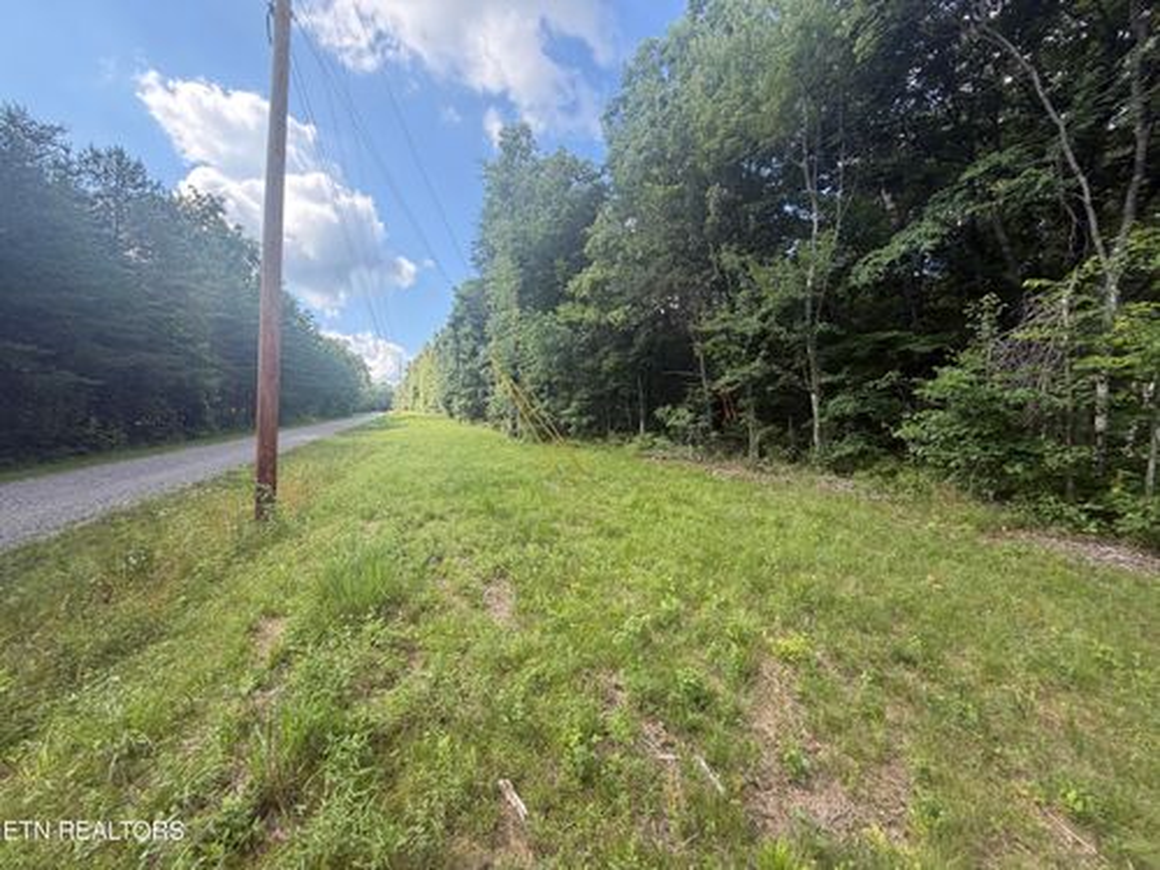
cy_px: 435
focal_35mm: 14
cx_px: 580
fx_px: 469
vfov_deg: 85.7
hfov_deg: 102.1
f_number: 2.2
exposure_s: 1/502
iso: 64
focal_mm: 2.22
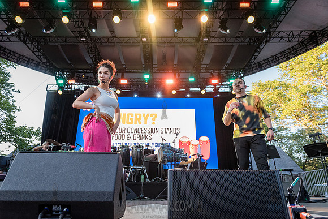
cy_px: 110
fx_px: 219
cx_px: 164
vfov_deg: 53.2
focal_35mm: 24
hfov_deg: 73.7
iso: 2000
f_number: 4
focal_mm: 24
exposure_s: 1/800
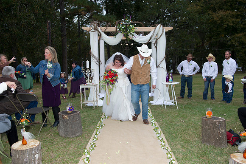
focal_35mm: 31
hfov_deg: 60.3
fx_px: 212
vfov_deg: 42.3
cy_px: 82
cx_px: 123
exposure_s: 1/160
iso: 800
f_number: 4.5
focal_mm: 31
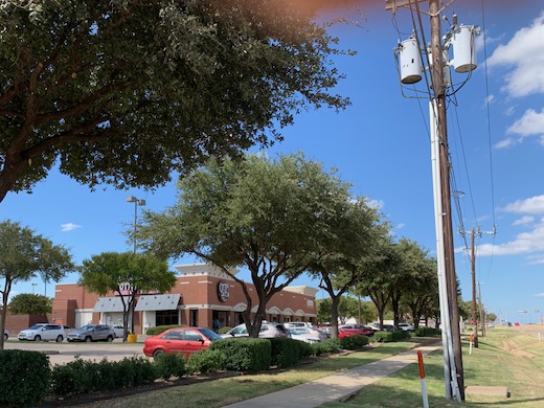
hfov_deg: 56.4
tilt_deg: +9.8
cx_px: 216
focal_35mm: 32
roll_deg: +0.7
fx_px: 503
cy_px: 247
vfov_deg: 43.9
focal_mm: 4.25
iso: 25
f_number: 1.8
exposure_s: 1/1266
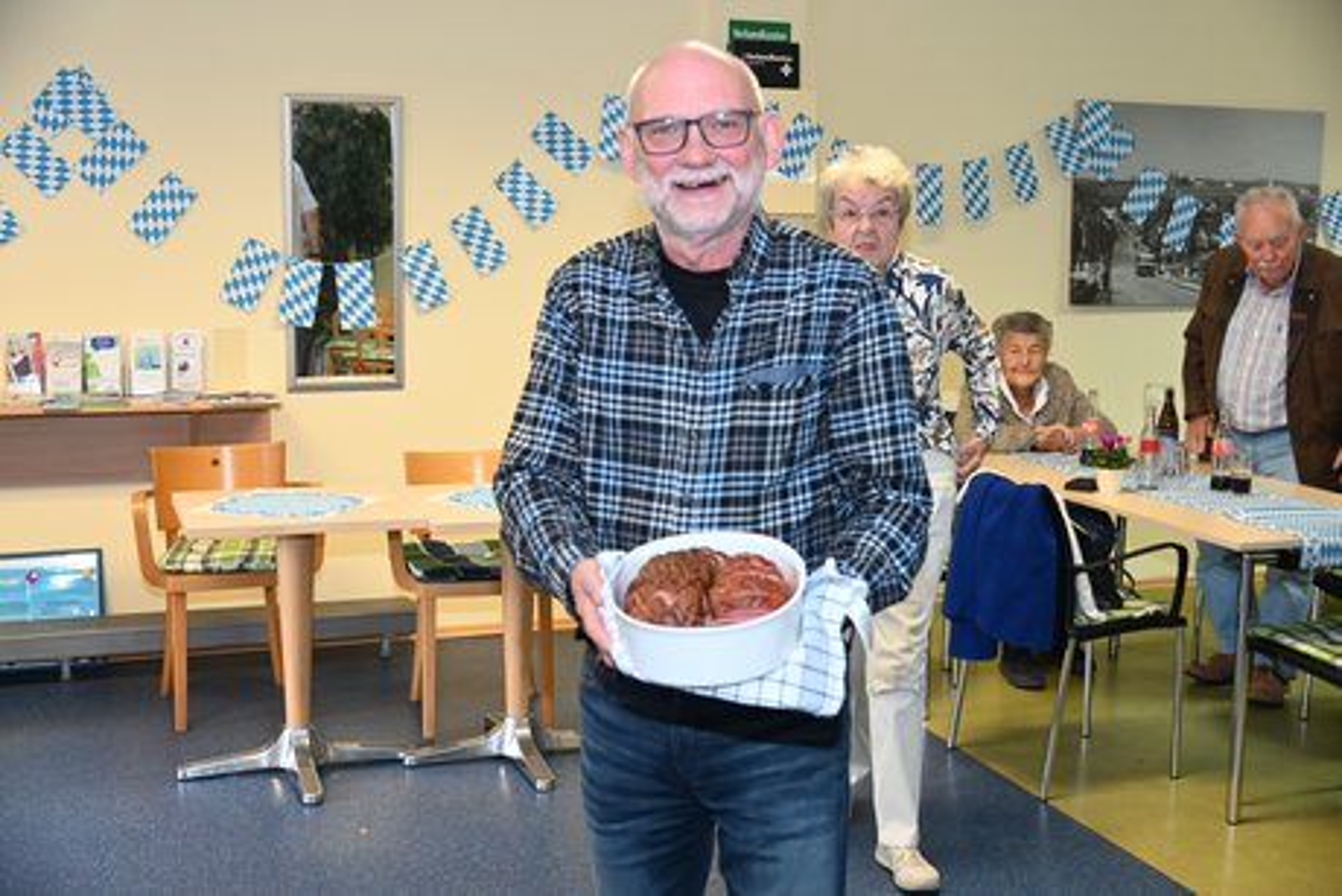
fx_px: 1753
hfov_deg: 41.9
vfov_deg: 28.7
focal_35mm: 47
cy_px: 448
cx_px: 671
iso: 1600
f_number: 5.3
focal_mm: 47
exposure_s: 1/60
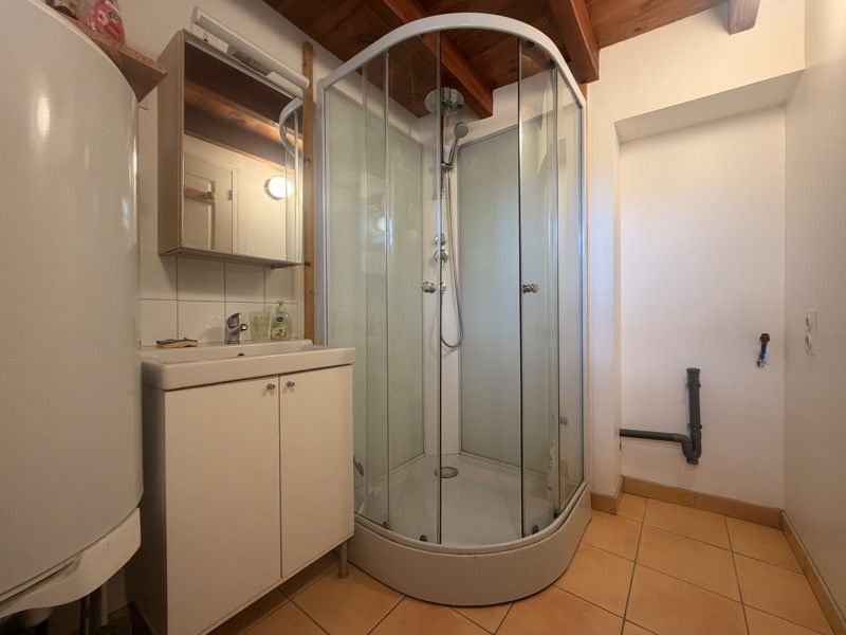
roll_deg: +0.4
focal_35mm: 14
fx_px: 342
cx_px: 423
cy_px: 318
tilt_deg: +0.3
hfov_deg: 102.1
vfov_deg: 85.7
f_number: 2.2
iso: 250
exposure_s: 1/121
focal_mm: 2.22
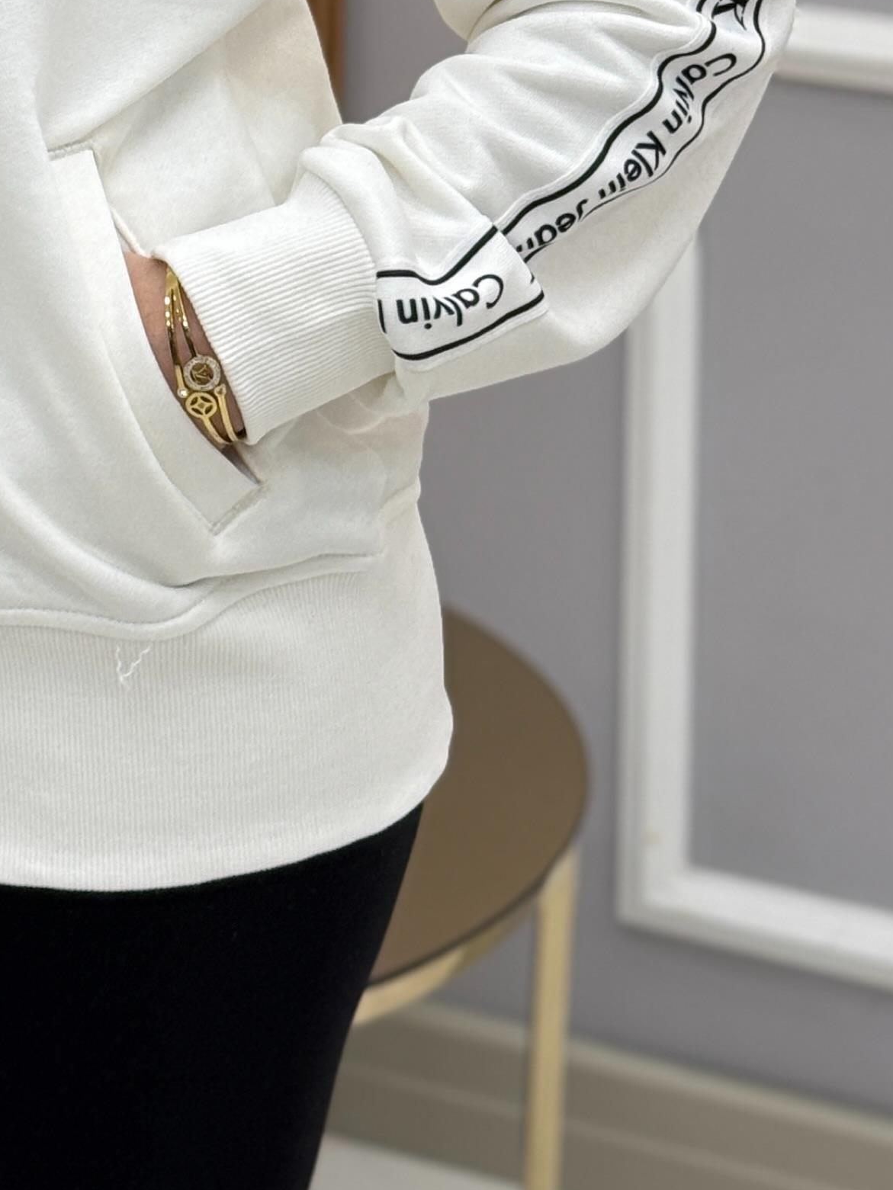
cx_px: -49
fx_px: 4265
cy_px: -303
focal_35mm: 124
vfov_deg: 15.2
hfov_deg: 11.8
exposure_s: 1/147
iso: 100
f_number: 1.78
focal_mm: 6.76
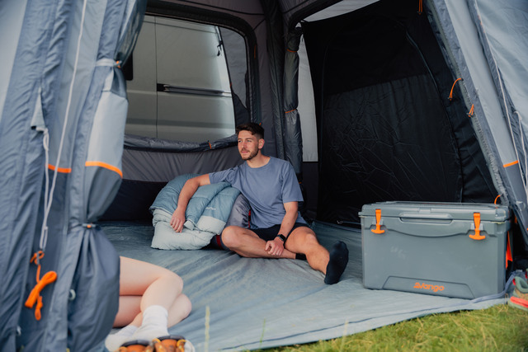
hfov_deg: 53.5
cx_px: 264
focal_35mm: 36
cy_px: 176
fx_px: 524
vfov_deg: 37.2
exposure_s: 1/160
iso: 160
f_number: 2.8
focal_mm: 35.7
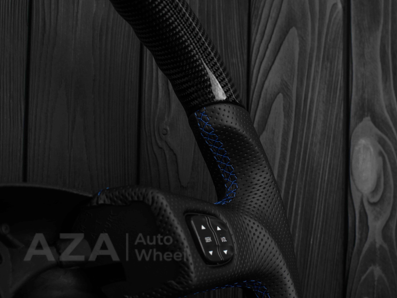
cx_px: 223
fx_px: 660
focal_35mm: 58
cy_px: 147
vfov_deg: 25.4
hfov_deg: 33.4
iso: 500
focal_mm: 35
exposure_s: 1/125
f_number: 6.3
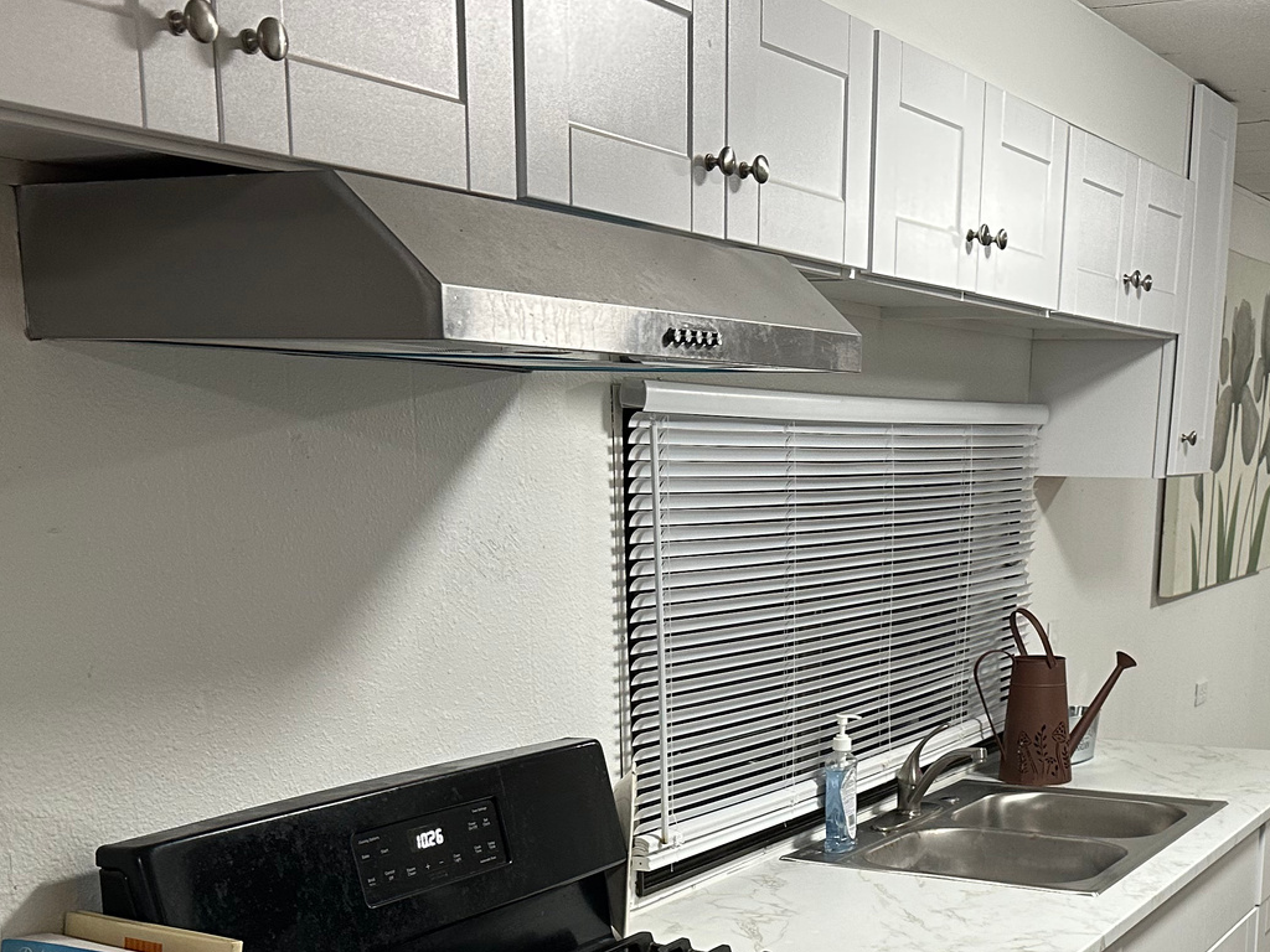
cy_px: 879
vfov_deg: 28.9
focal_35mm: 48
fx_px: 1761
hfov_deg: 39.3
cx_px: 821
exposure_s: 1/60
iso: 320
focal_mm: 6.86
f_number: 1.78
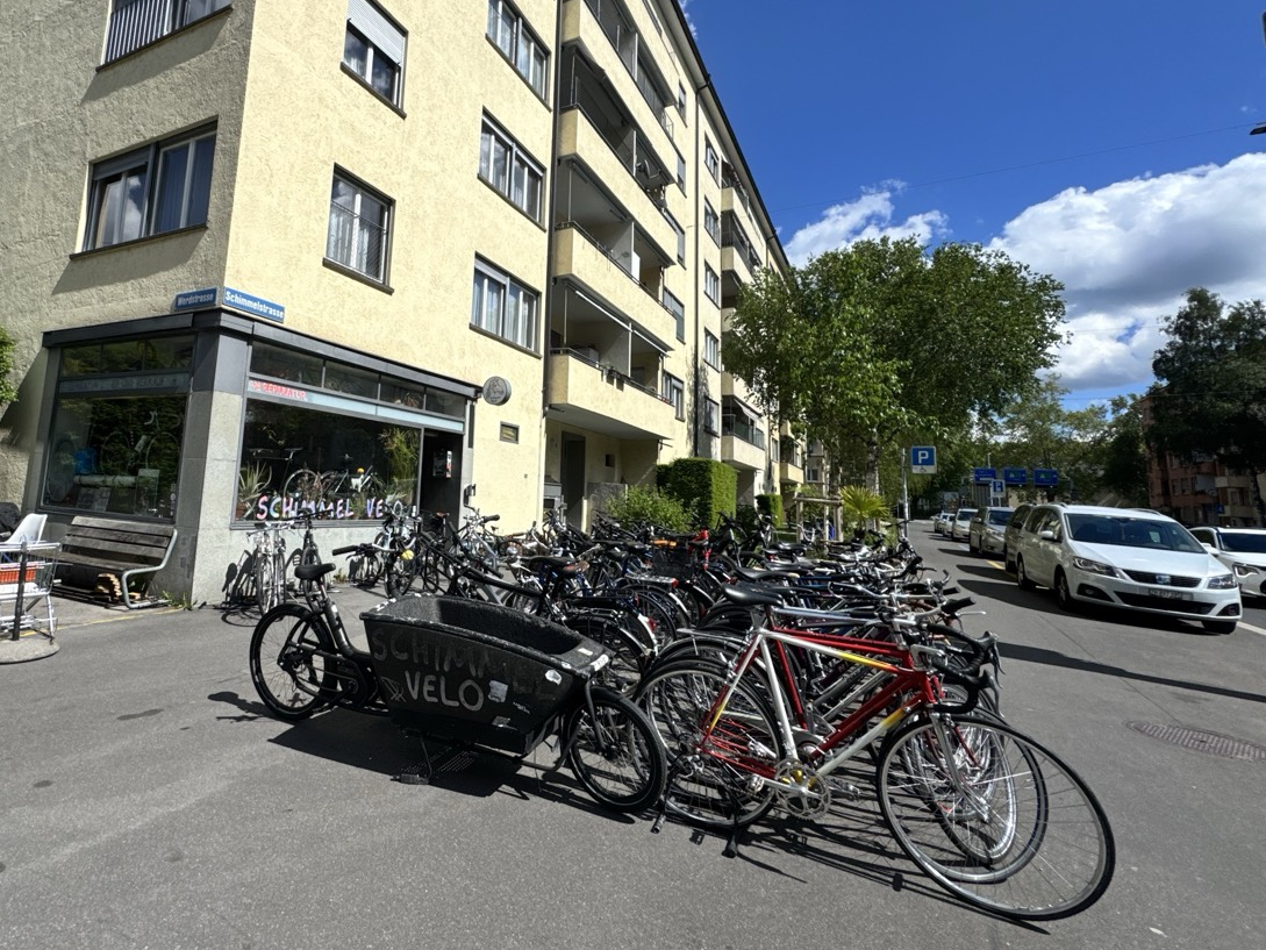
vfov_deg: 71.2
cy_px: 402
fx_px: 658
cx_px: 459
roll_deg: -1.2
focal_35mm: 18
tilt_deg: +8.8
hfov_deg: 85.7
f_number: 2.2
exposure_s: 1/3390
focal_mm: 2.22
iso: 50
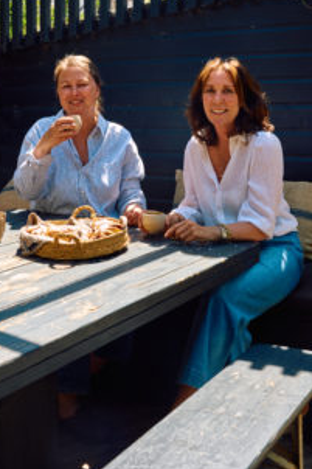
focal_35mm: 53
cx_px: 136
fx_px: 694
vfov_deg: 36.8
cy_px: 144
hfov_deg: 25.3
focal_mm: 32.2
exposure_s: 1/125
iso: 125
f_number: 5.6
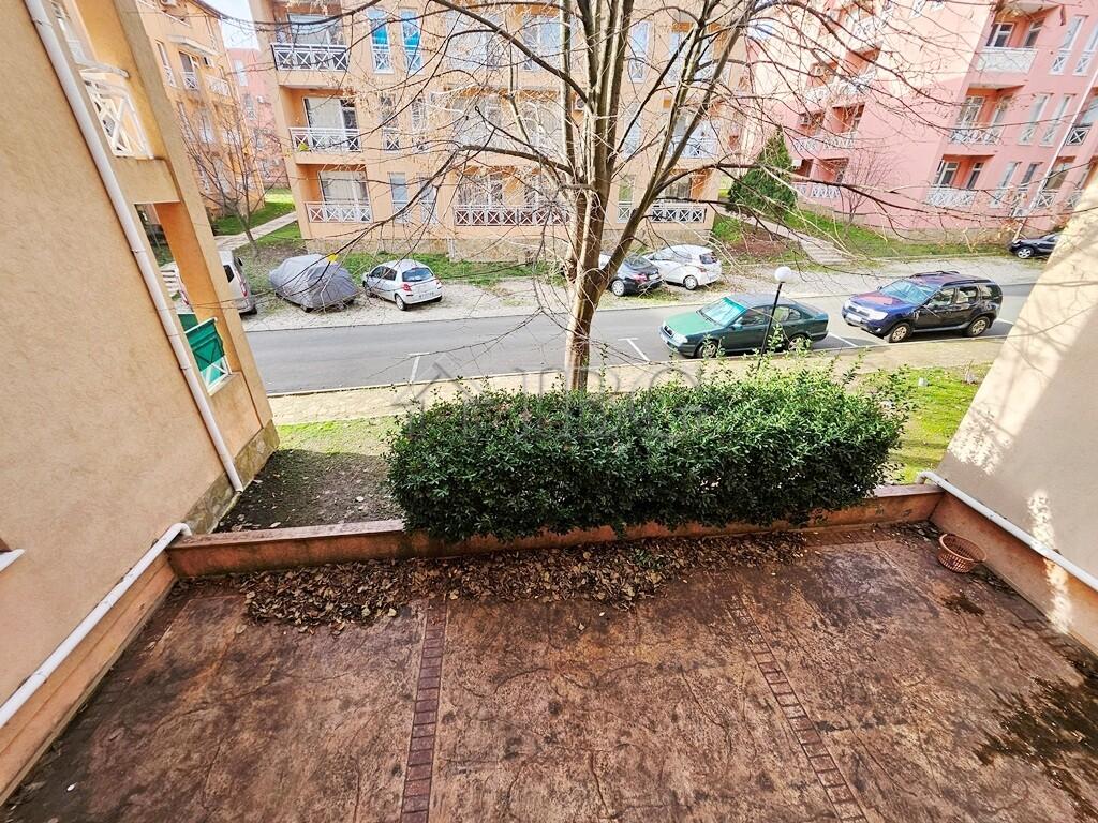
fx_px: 412
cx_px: 549
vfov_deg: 89.9
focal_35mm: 13
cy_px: 412
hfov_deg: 106.2
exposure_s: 1/170
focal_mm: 1.7
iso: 32
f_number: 2.2
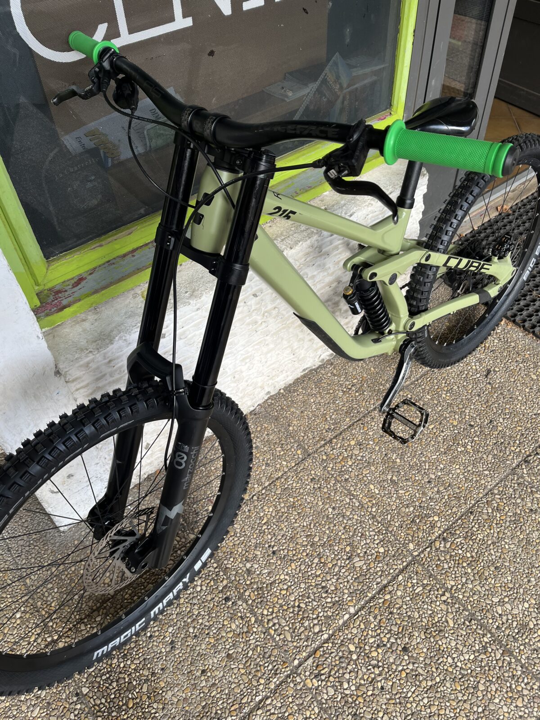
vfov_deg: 67.3
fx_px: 541
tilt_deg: -46.8
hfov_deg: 53.1
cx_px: 270
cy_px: 360
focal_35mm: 26
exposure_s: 1/191
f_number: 1.6
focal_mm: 5.1
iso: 40
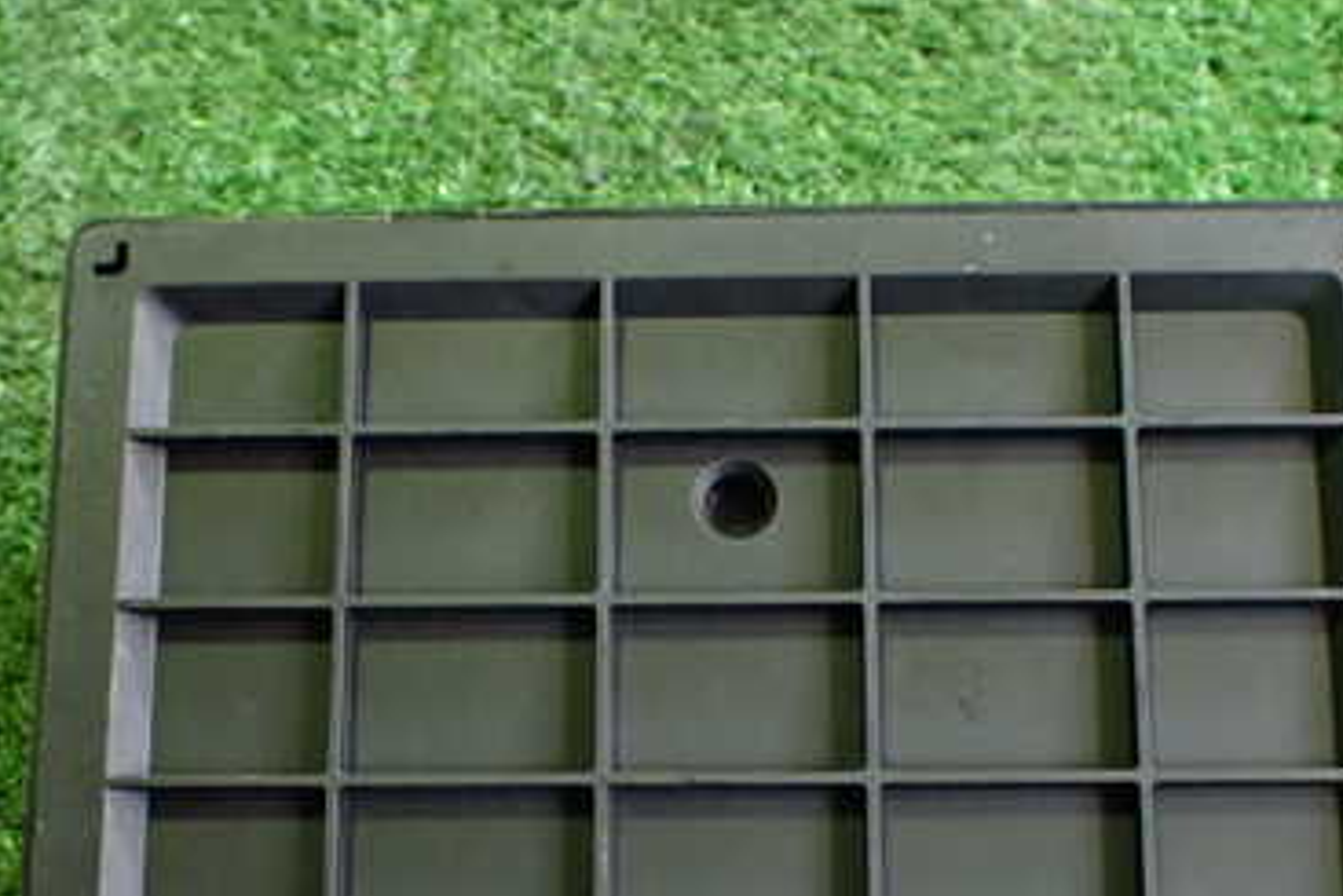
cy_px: 724
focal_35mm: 51
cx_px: 710
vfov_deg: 26.0
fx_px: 1903
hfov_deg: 38.9
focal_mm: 5.4
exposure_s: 1/50
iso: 800
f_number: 2.3
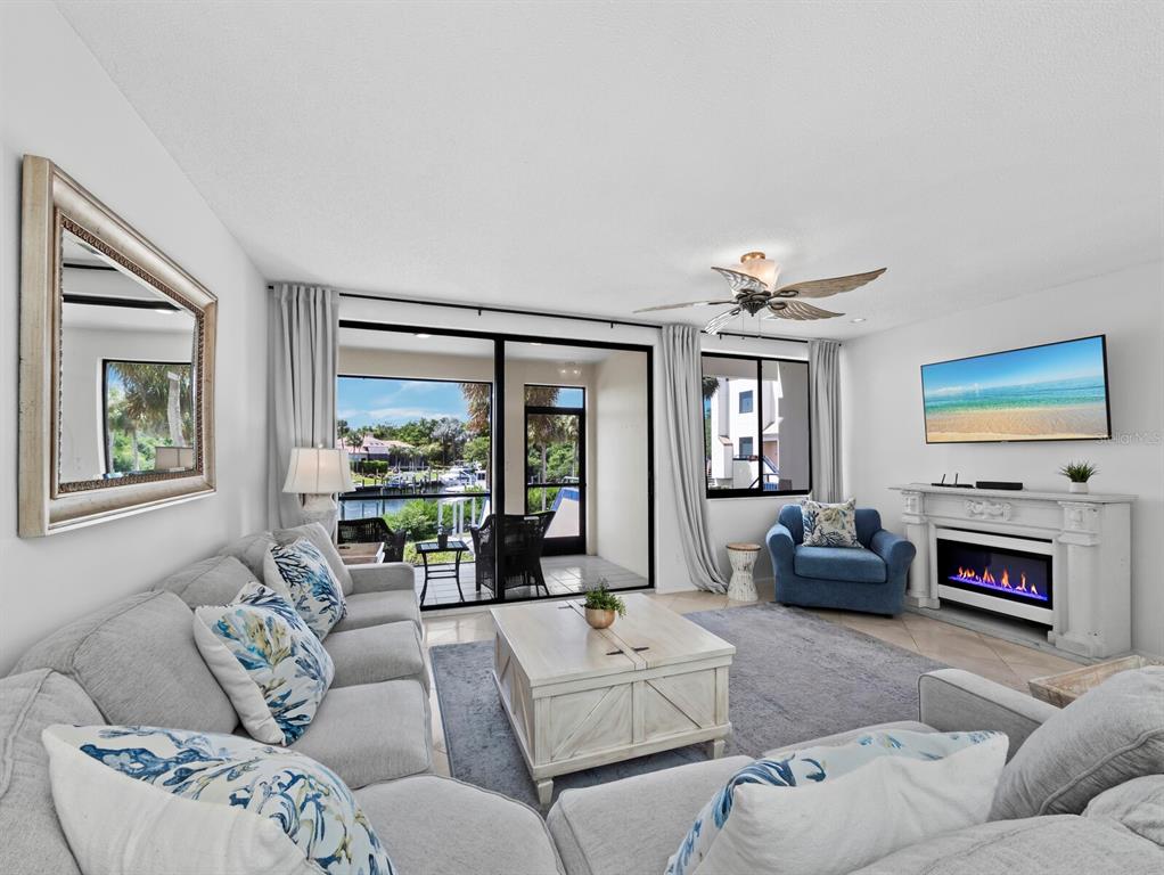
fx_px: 471
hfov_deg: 102.0
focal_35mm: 14
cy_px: 438
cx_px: 582
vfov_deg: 85.7
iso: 400
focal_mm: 7
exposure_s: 1/10
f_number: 11
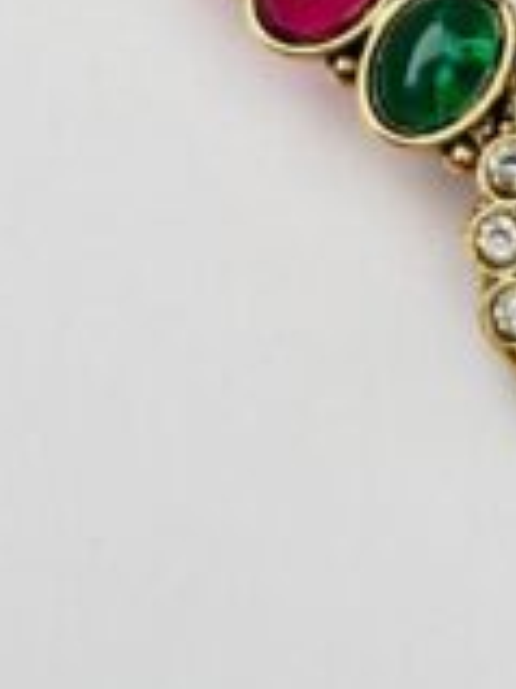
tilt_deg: -68.8
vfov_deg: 12.9
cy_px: -286
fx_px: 2926
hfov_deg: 10.0
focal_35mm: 147
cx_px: 505
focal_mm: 5.7
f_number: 1.5
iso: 100
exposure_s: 1/100
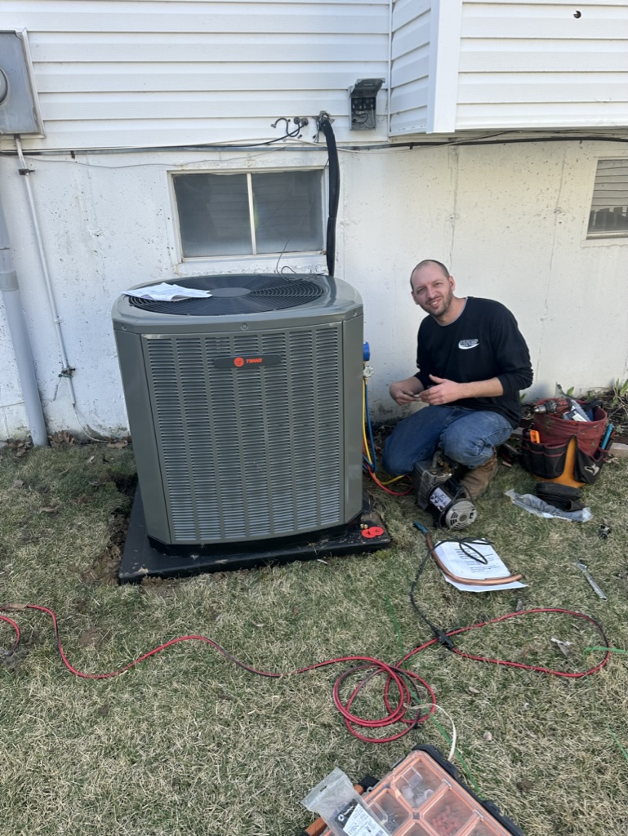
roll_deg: -0.8
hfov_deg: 56.9
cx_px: 314
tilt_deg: -23.4
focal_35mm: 24
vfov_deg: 71.6
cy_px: 418
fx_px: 580
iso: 80
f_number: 1.78
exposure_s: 1/952
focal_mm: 6.86
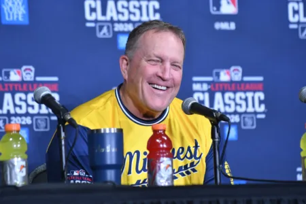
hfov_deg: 6.9
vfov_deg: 4.6
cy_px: 102
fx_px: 2550
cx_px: 153
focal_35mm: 300
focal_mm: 200
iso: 1600
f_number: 3.5
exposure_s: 1/320
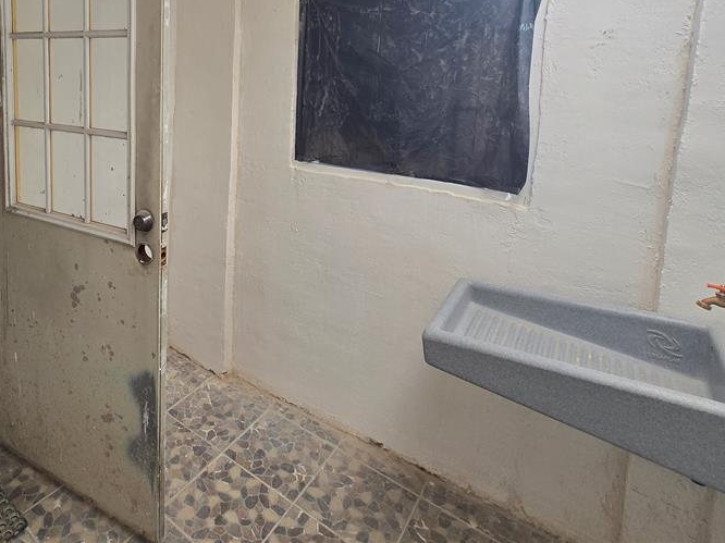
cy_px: 126
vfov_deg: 61.7
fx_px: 419
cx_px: 229
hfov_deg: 78.5
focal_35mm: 20
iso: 50
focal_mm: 2.2
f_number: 2.2
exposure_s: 1/167
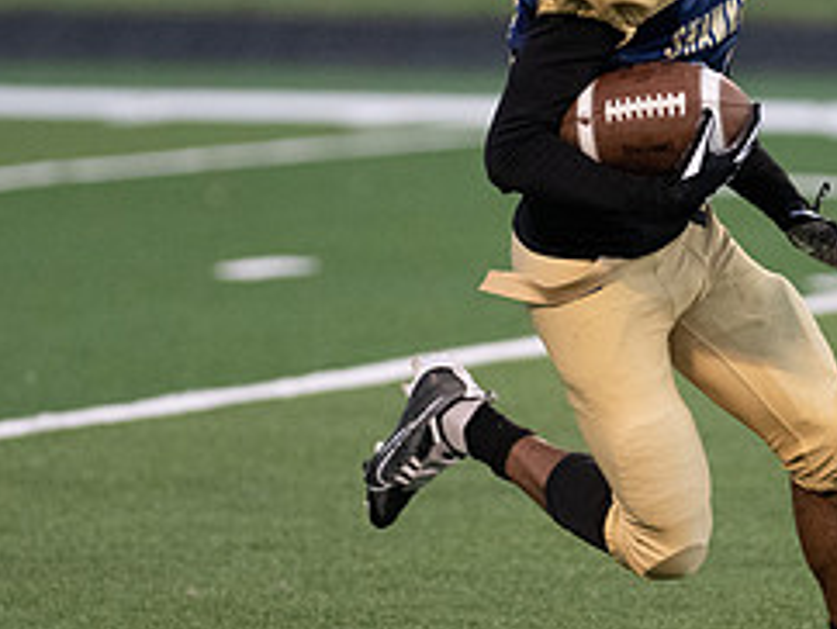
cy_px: 267
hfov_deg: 3.2
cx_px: 672
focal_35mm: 611
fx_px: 14788
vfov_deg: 2.4
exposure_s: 1/1600
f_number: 2.8
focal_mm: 210
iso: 4500
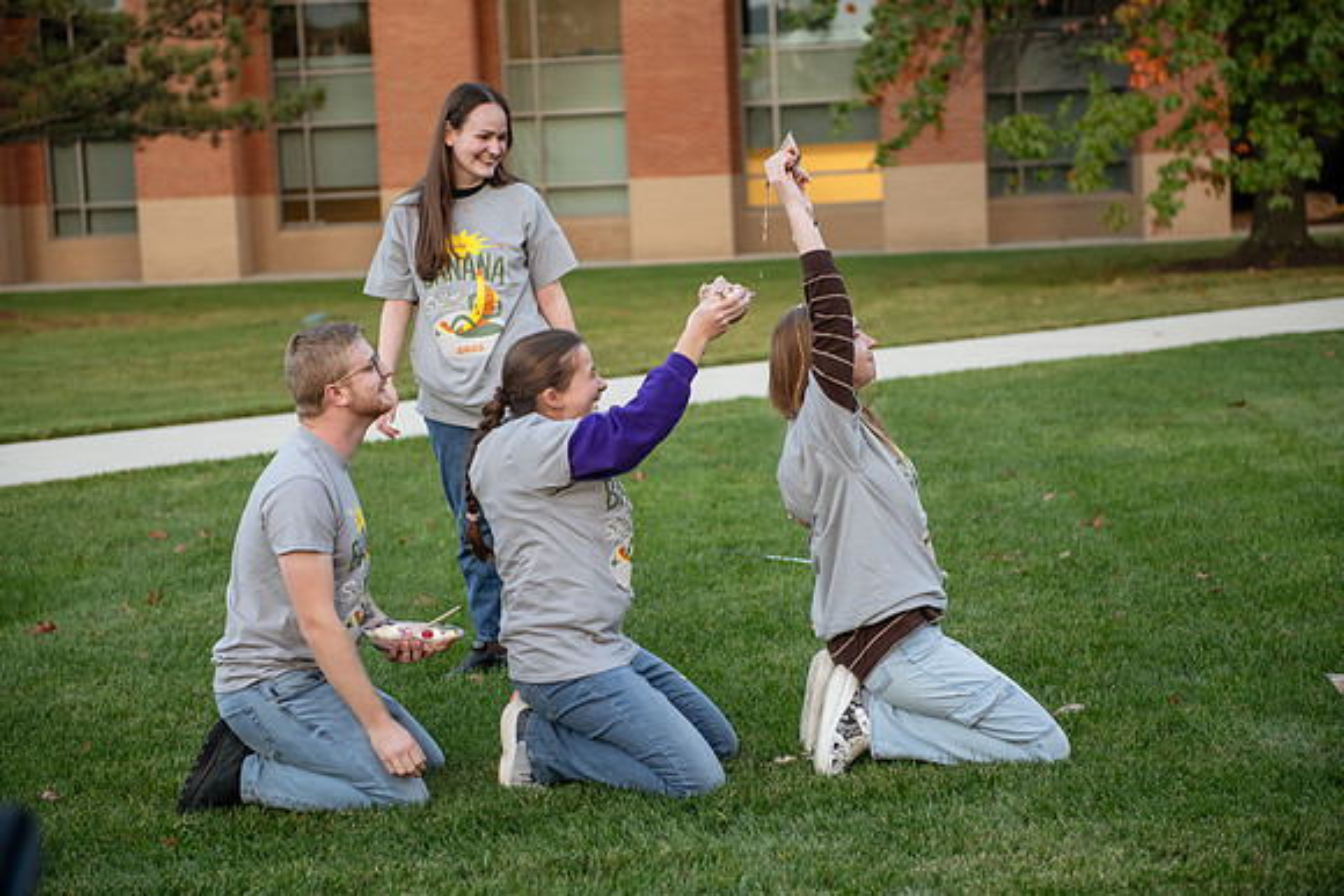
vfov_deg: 19.5
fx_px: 2614
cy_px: 448
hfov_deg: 28.8
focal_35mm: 70
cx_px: 672
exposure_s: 1/320
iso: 800
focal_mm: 70
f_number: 3.2
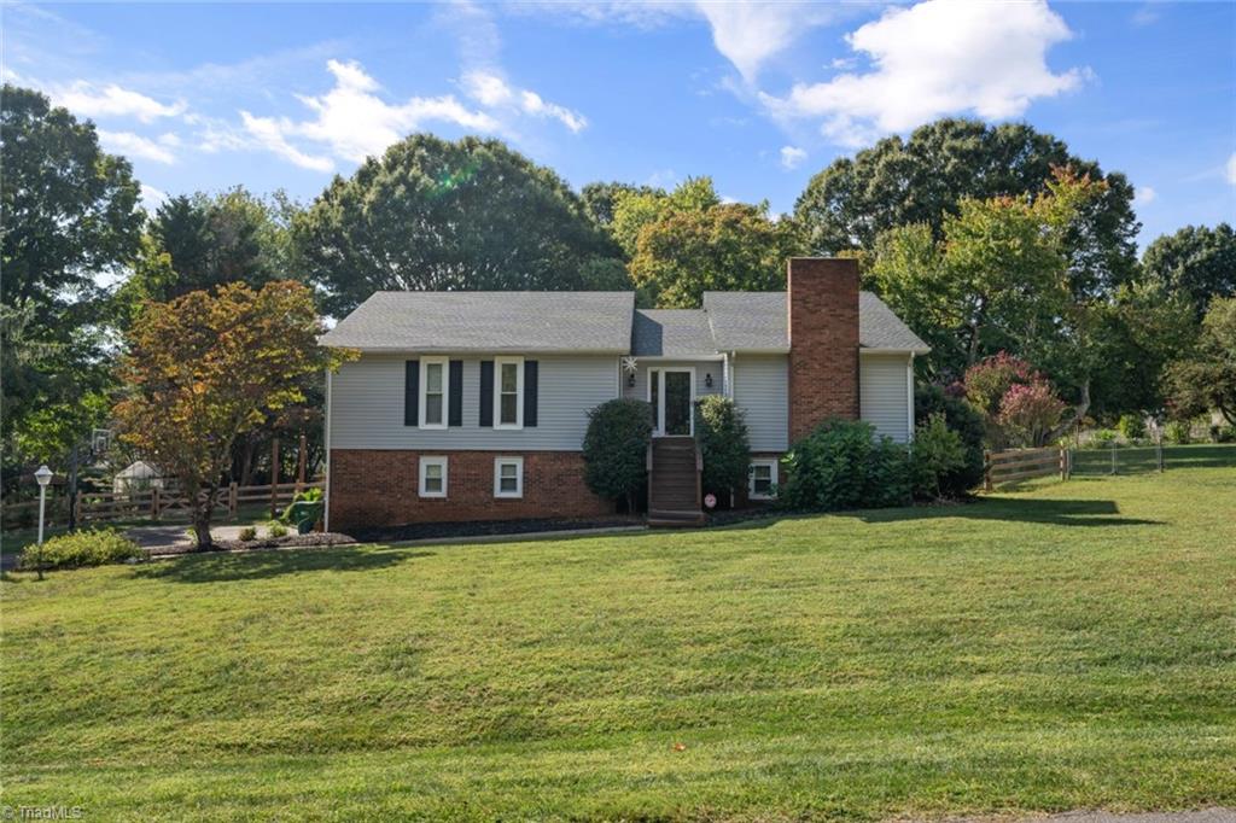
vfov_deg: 46.4
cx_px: 618
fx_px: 961
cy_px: 412
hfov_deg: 65.5
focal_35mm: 28
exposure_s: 1/640
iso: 320
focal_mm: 28
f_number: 8
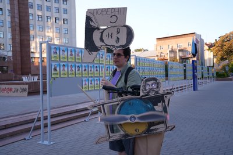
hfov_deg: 54.4
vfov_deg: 37.9
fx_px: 227
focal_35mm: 35
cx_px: 116
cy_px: 78
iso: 200
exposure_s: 1/80
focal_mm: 35
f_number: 6.3
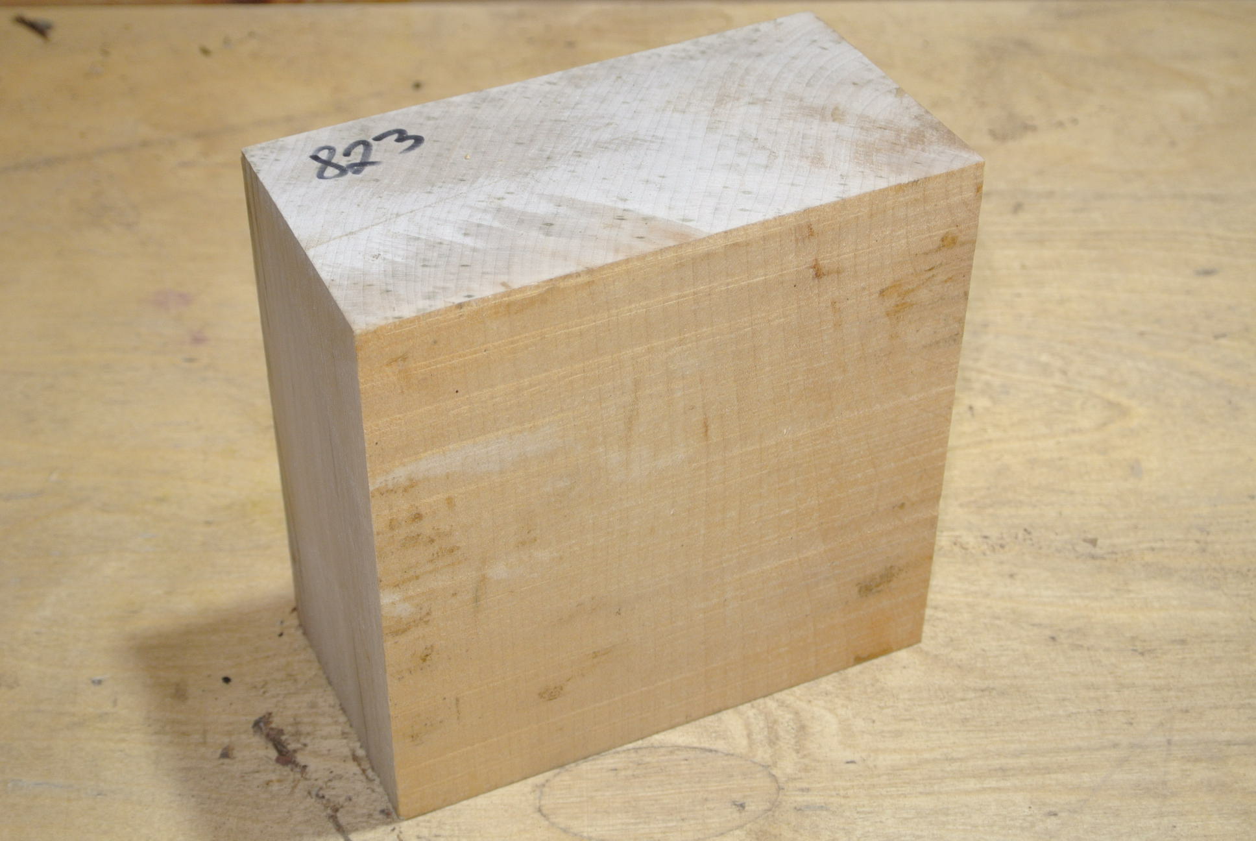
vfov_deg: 22.3
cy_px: 420
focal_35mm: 61
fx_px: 2131
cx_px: 628
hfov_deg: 32.8
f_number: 5
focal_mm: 22.7
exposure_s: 1/60
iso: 280
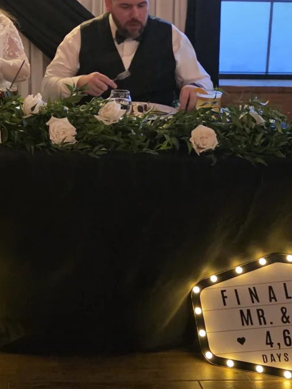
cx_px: 19
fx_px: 664
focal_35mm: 59
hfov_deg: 24.0
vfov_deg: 31.7
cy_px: 70
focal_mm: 6.3
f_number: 1.7
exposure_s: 1/120
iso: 1600
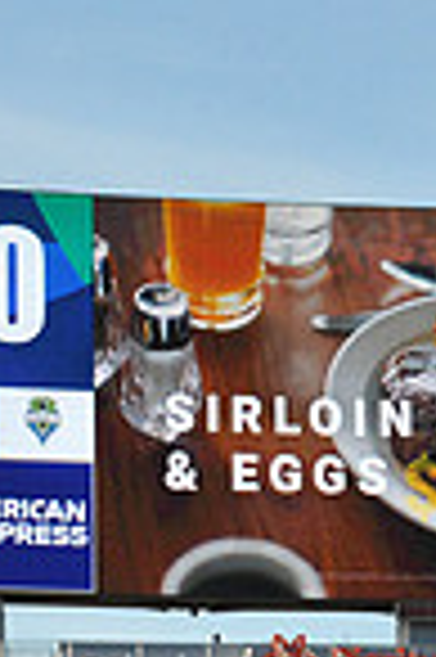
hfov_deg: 4.3
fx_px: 5790
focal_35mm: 318
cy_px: 428
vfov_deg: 6.5
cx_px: 382
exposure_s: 1/1000
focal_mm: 80
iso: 1600
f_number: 16
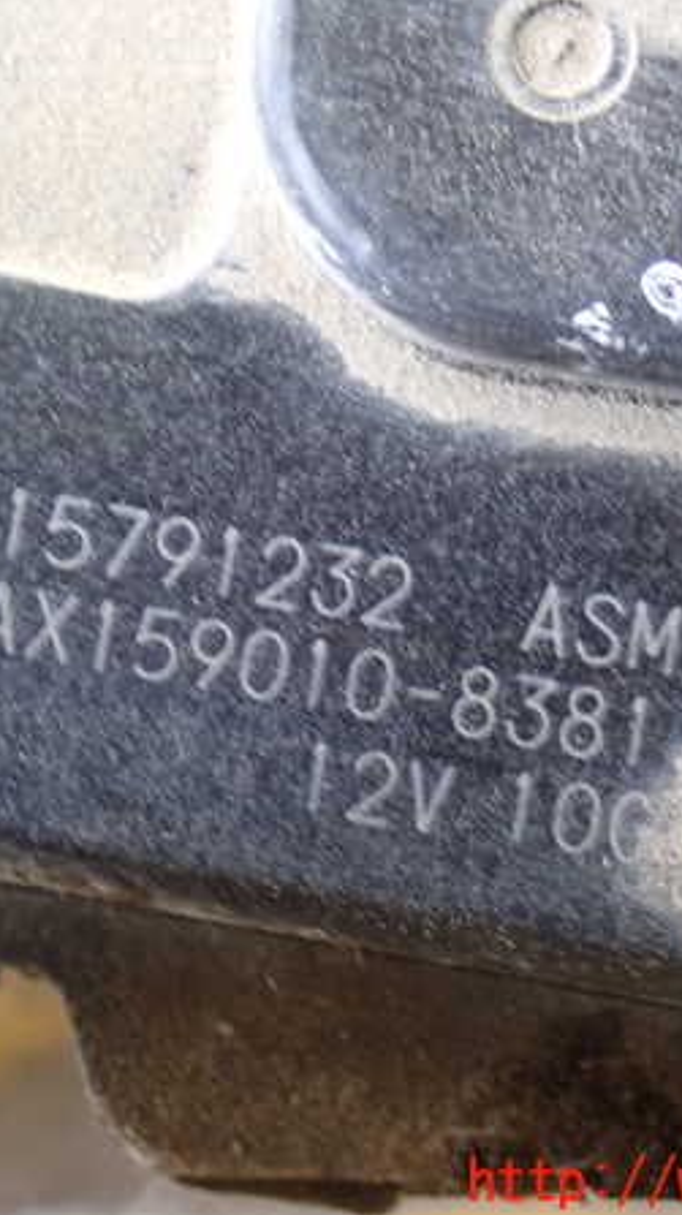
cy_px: 606
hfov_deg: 12.3
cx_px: 266
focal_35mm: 98
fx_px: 3155
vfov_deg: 21.8
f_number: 3.8
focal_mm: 11.88
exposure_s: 1/20
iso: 800
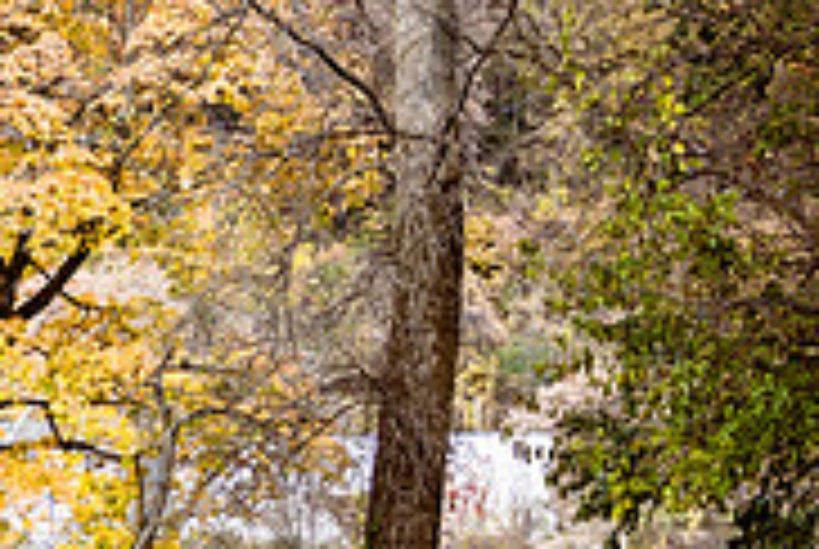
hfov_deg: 11.7
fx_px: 3805
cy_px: 673
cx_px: -428
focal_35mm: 167
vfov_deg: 8.2
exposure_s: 1/400
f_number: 3.5
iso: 200
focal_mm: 35
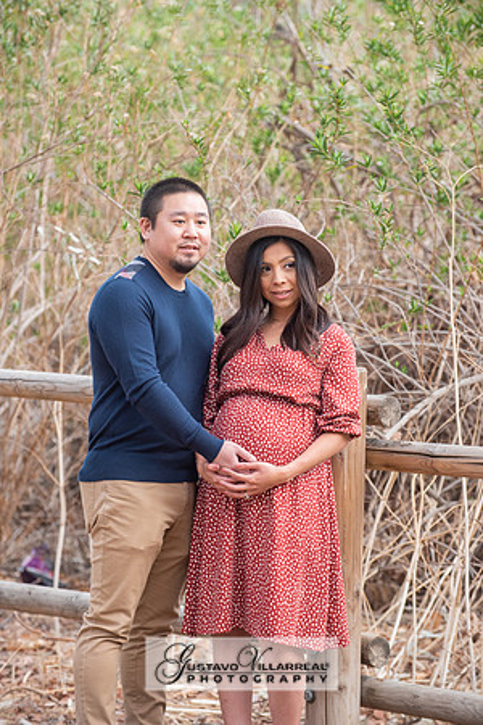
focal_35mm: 175
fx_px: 3522
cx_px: 242
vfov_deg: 11.7
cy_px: 362
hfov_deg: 7.8
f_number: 4.5
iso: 640
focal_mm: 175
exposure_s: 1/160
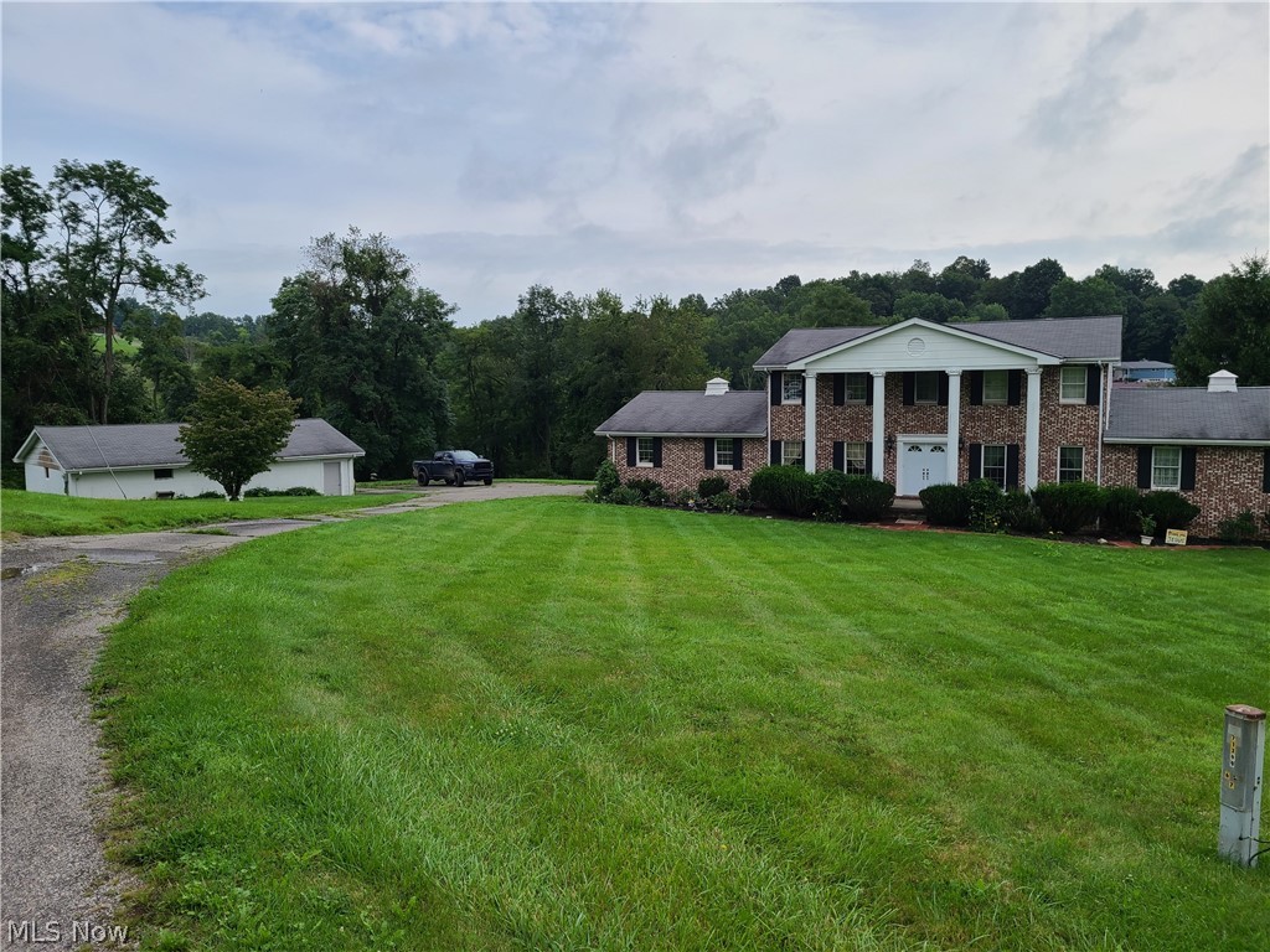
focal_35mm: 26
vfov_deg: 53.1
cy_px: 476
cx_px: 635
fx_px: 954
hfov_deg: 67.3
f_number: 1.8
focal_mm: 5.4
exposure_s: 1/1930
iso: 40
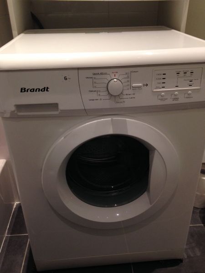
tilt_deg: -31.0
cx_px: 102
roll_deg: +1.7
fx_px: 261
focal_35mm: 33
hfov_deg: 42.9
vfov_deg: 55.4
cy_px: 136
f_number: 2.4
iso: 100
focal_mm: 4.12
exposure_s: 1/20
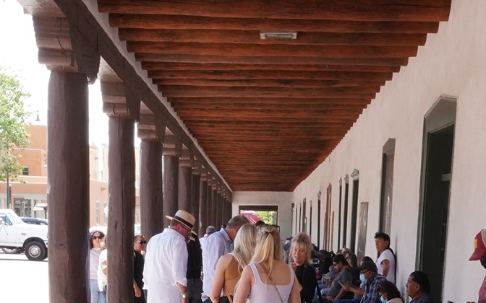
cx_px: 290
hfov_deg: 24.3
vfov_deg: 14.3
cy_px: 464
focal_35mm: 85
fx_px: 1126
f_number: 22
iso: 2000
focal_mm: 28
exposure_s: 1/100
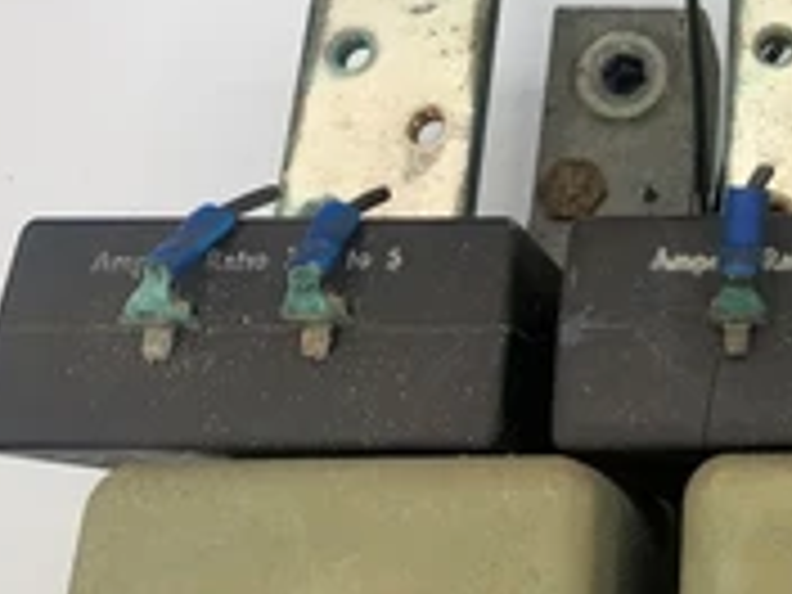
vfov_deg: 23.3
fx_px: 1350
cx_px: 882
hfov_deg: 29.3
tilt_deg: -63.4
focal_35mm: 59
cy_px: -58
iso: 25
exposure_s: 1/133
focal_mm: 4.25
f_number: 1.8
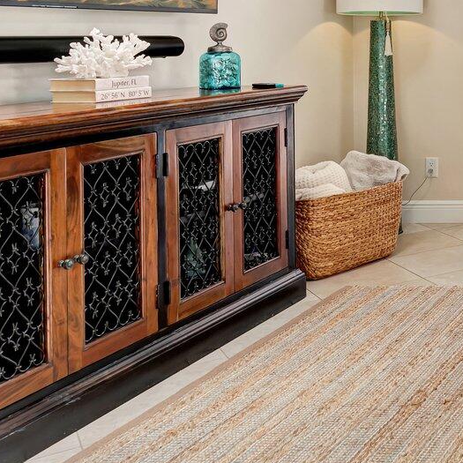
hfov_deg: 24.0
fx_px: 802
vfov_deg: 30.8
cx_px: 727
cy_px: 51
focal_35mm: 53
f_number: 5.6
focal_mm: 16
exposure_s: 1/15
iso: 100
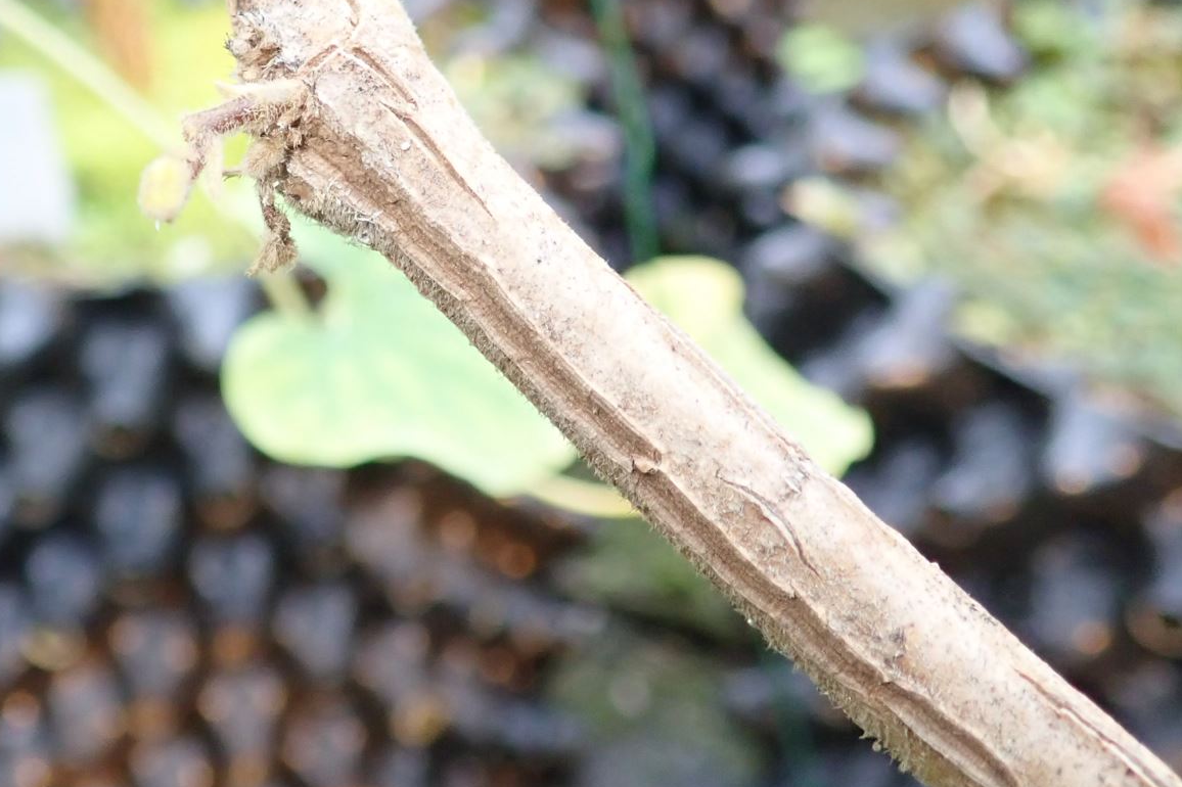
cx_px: 245
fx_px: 1772
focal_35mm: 54
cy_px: 151
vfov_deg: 24.6
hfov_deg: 35.7
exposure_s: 1/125
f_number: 2.3
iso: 400
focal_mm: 5.5
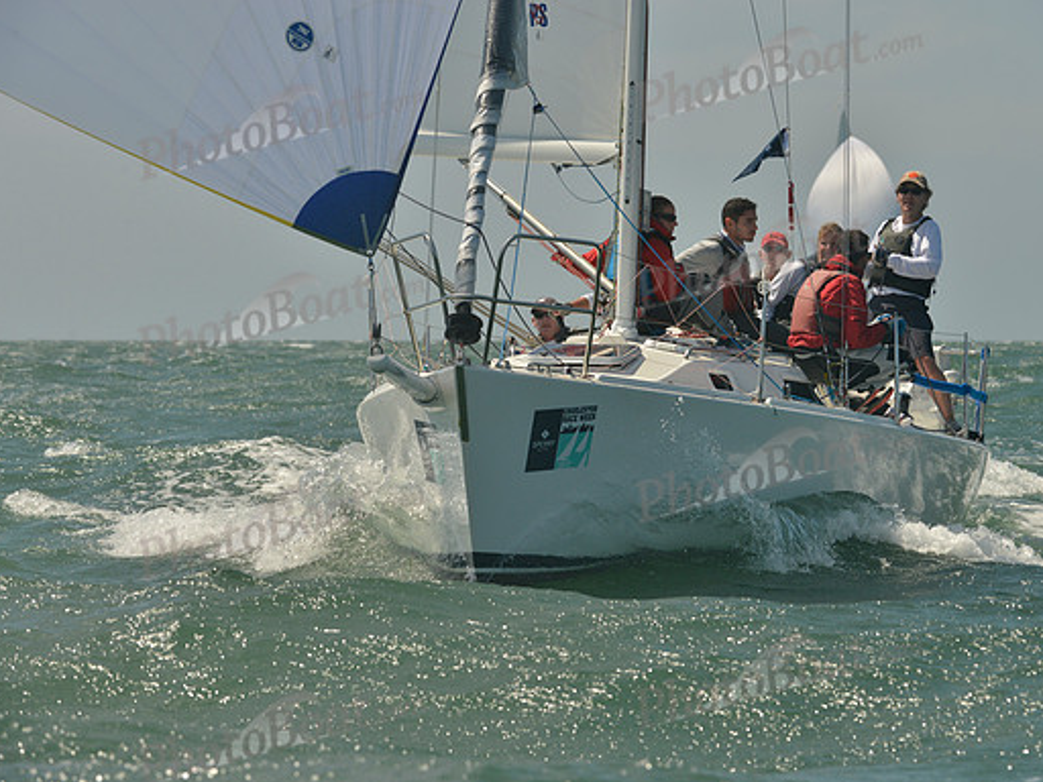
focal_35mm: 218
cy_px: 392
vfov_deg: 6.8
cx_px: 532
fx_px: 6568
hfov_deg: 9.1
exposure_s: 1/1250
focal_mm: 200
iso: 280
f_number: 9
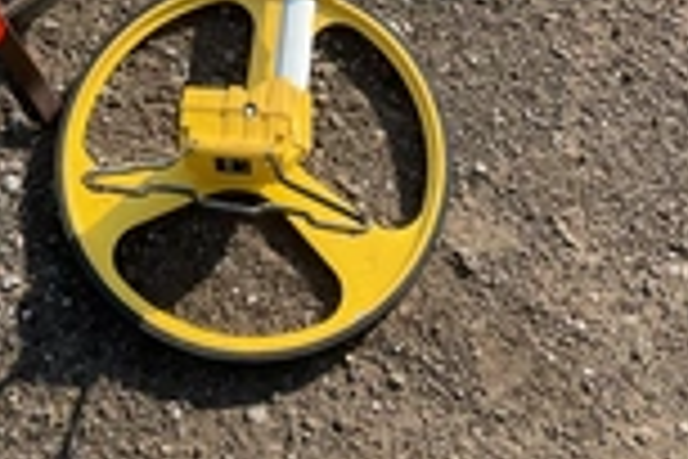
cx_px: 292
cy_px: -104
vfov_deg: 16.5
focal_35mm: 79
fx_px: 1510
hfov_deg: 25.6
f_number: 1.8
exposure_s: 1/749
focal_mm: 3
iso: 25
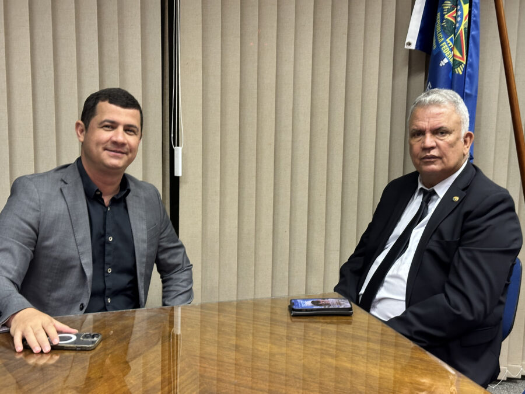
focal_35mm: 48
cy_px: 197
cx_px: 262
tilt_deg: -8.1
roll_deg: -0.9
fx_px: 728
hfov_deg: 39.7
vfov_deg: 30.3
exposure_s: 1/40
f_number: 1.78
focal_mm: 6.86
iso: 200
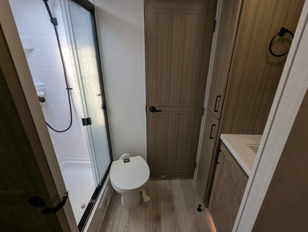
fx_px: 143
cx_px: 154
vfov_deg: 78.2
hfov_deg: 94.4
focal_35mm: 16
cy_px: 116
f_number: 2.2
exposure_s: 1/284
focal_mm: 2.35
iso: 50
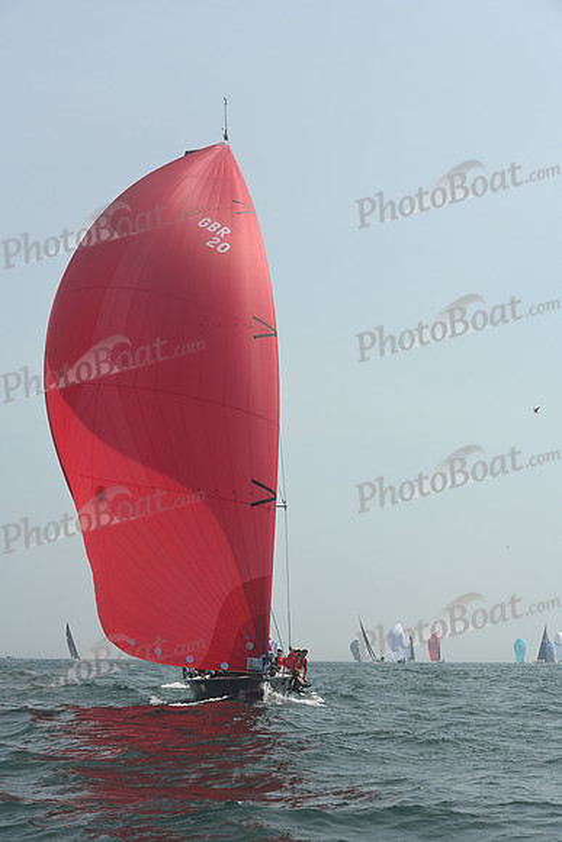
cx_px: 281
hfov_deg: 19.5
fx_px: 1638
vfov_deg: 28.8
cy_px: 421
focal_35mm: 70
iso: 320
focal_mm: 70
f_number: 7.1
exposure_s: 1/1250
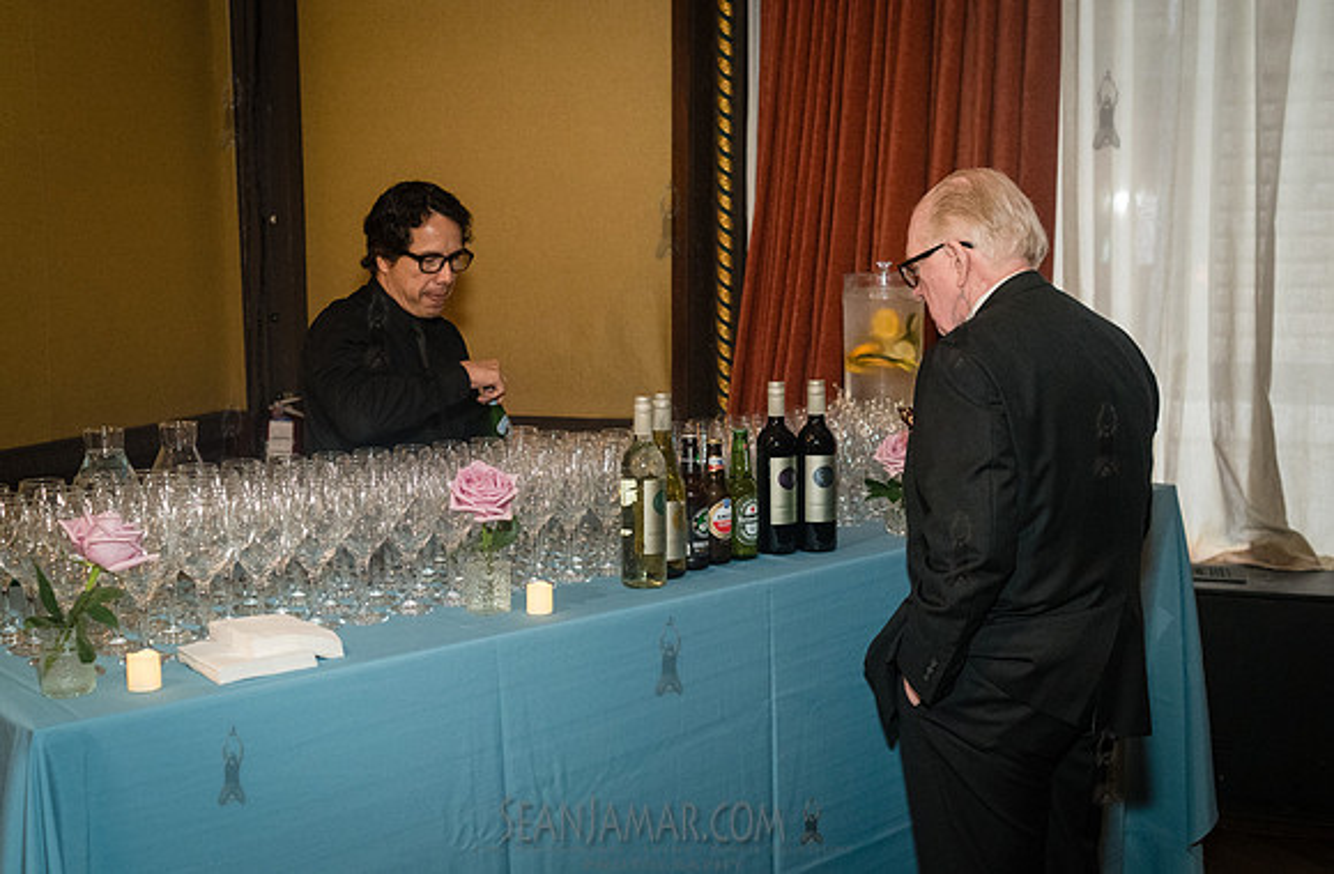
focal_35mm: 38
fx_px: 1397
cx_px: 619
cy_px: 475
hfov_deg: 51.0
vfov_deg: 34.7
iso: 5000
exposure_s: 1/200
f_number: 4
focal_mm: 35
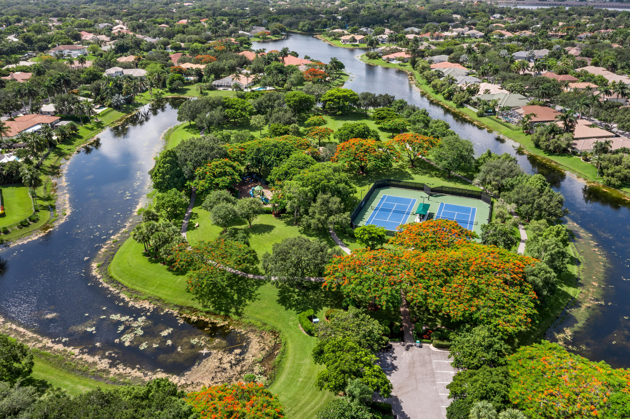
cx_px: 315
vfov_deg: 46.4
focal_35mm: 28
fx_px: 490
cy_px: 210
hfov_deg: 65.5
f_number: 6.3
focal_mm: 10.26
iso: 100
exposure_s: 1/200
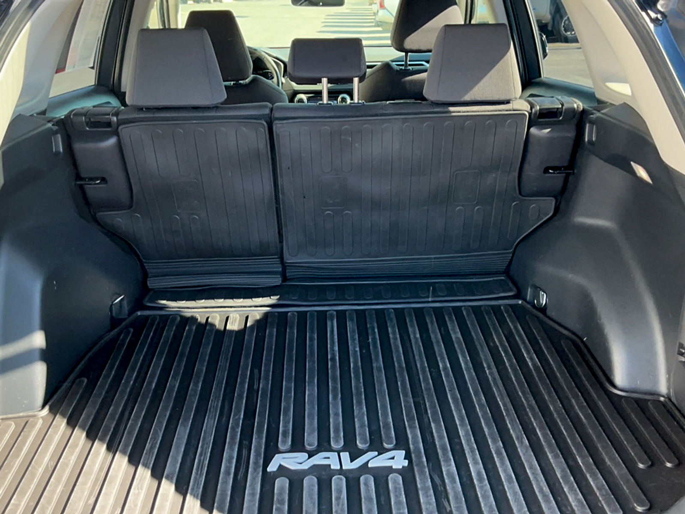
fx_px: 594
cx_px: 342
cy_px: 257
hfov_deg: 60.0
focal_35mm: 30
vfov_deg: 46.8
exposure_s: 1/120
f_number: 1.8
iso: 64
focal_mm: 3
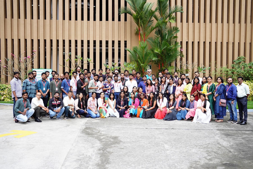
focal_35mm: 35
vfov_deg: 37.9
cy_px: 84
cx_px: 126
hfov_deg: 54.4
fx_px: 246
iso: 320
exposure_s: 1/160
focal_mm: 35
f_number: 6.3
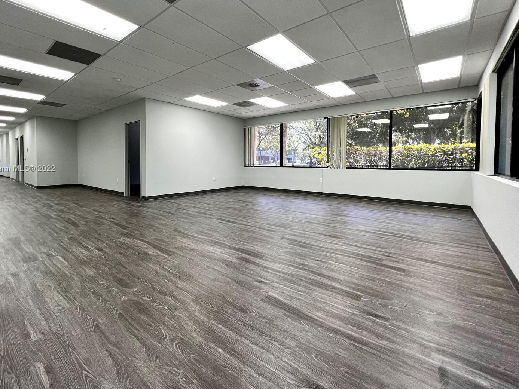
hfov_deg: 97.9
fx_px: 225
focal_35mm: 15
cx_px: 235
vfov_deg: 81.3
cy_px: 169
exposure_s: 1/122
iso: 100
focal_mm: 1.57
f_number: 1.8
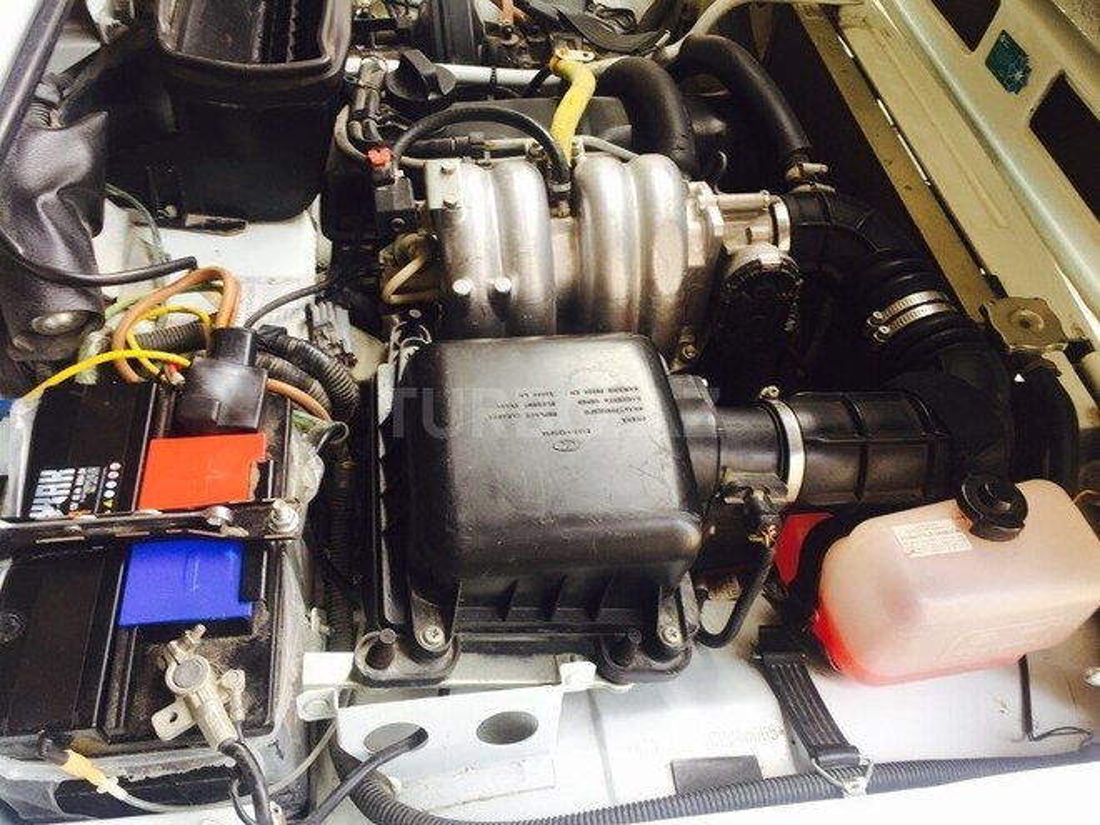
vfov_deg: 48.2
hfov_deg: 61.7
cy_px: 412
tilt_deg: -48.4
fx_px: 922
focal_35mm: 29
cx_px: 550
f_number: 2.2
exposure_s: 1/50
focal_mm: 4.15
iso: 32
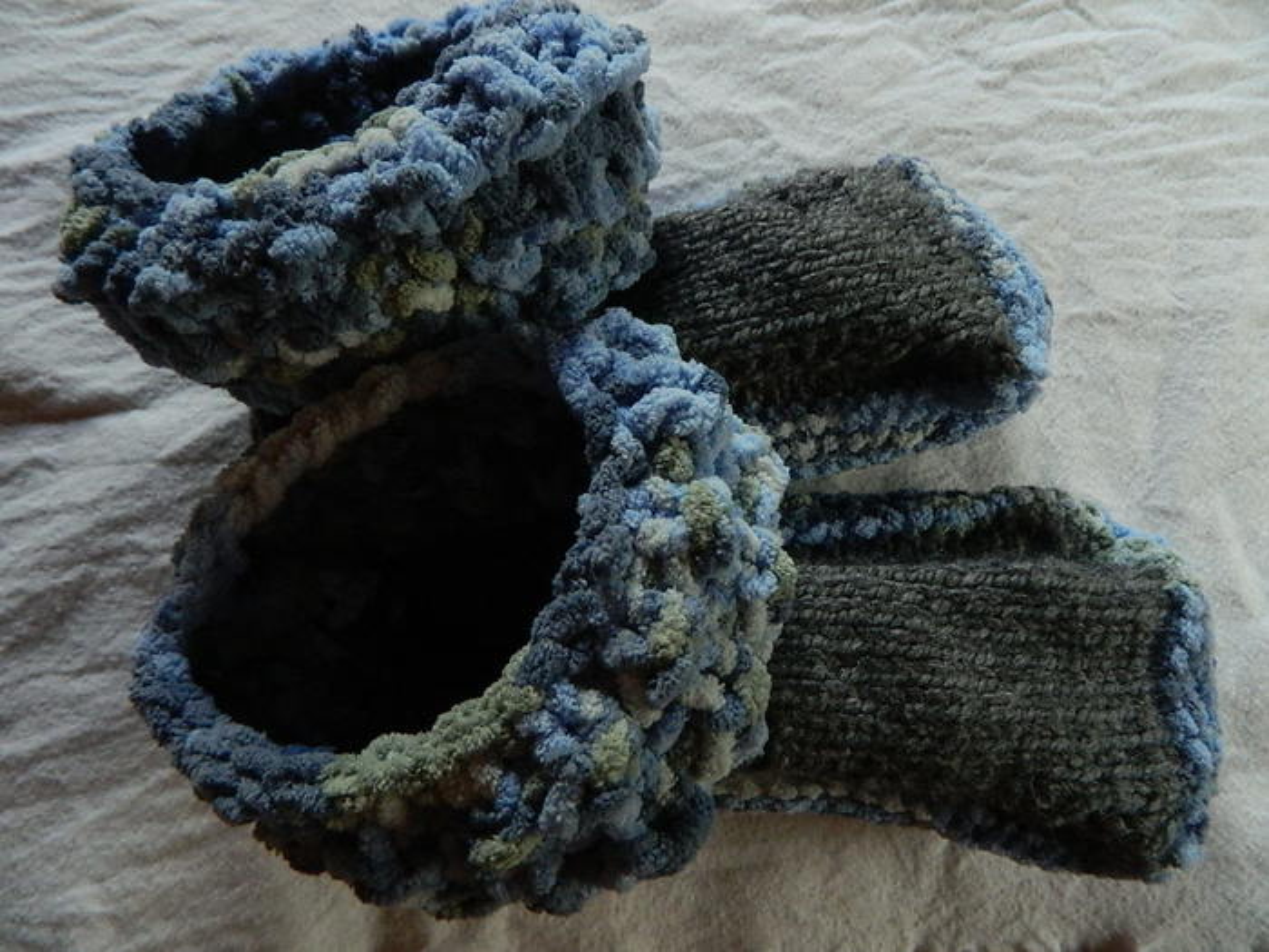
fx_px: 916
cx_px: 634
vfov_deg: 54.9
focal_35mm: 25
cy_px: 476
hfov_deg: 69.4
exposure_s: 1/30
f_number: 3.1
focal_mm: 4.5
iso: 400
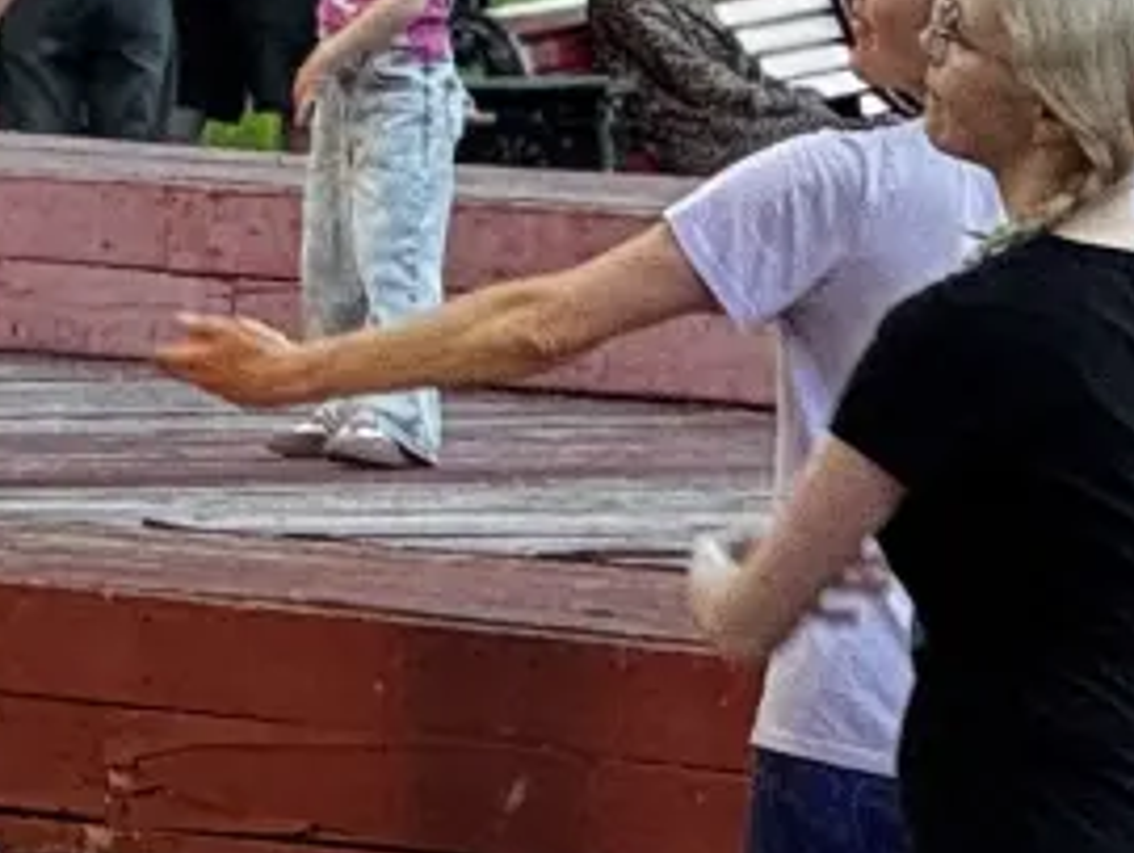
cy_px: 34
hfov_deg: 3.6
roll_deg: -0.7
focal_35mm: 547
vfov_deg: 2.7
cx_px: -718
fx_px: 17935
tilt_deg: -0.9
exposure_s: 1/99
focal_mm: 9
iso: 100
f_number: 2.8
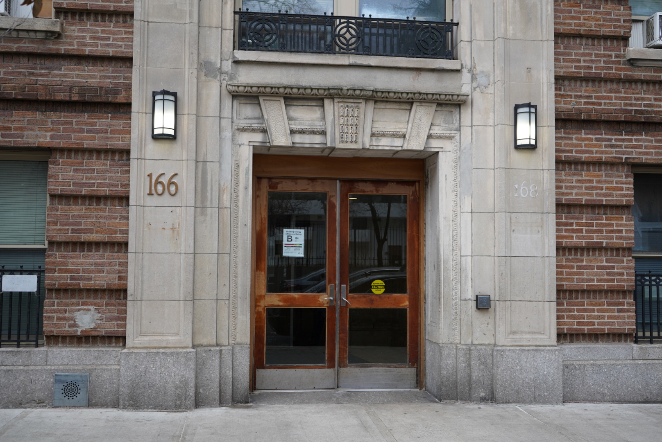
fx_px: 681
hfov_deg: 51.9
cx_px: 331
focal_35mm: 37
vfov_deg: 36.0
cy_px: 221
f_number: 4
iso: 160
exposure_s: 1/160
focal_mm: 37
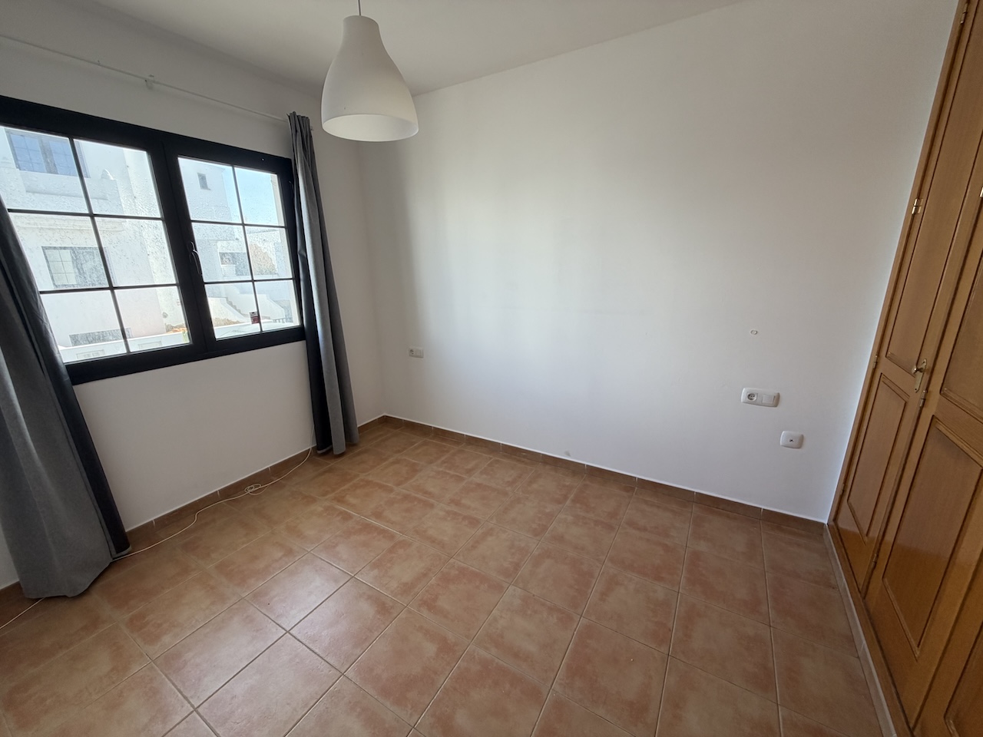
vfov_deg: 85.7
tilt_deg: -14.6
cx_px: 492
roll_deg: +1.1
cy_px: 368
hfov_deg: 102.1
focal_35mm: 14
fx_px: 398
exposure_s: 1/121
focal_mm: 2.22
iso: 100
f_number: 2.2
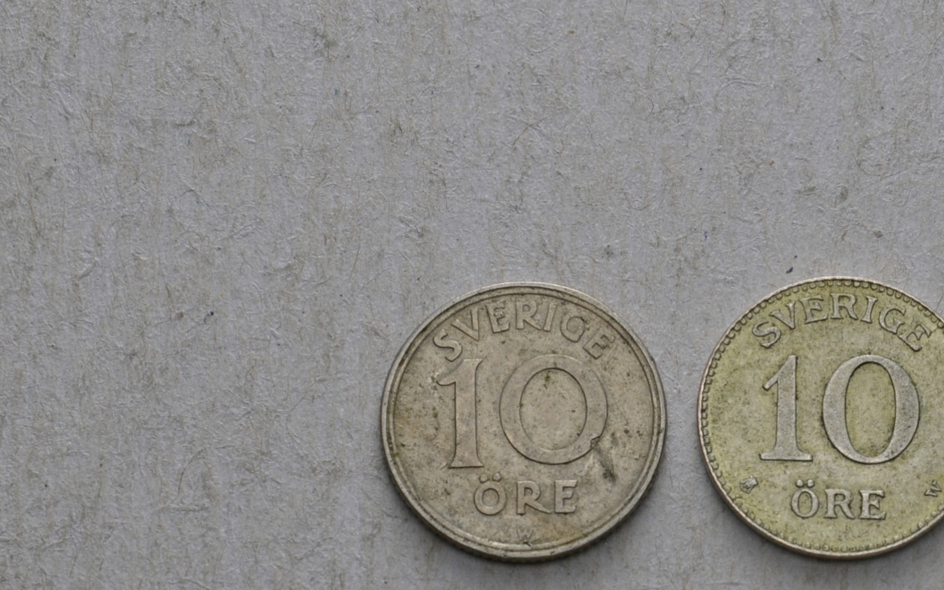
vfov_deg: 9.4
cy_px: 443
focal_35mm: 140
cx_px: 673
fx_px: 3598
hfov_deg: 14.9
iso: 400
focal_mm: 55
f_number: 14
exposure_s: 1/200
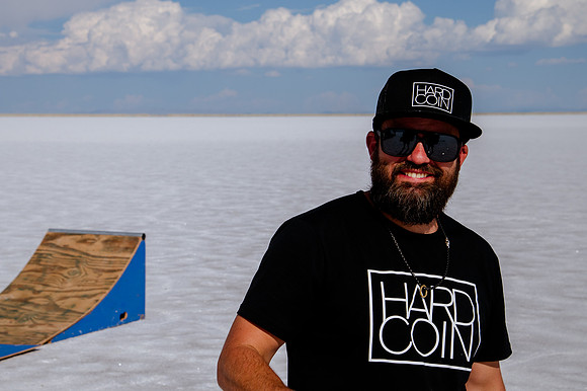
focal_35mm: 77
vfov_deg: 17.7
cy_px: 156
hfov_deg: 26.2
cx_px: 215
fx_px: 1256
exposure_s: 1/1250
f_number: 10
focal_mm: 58
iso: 250
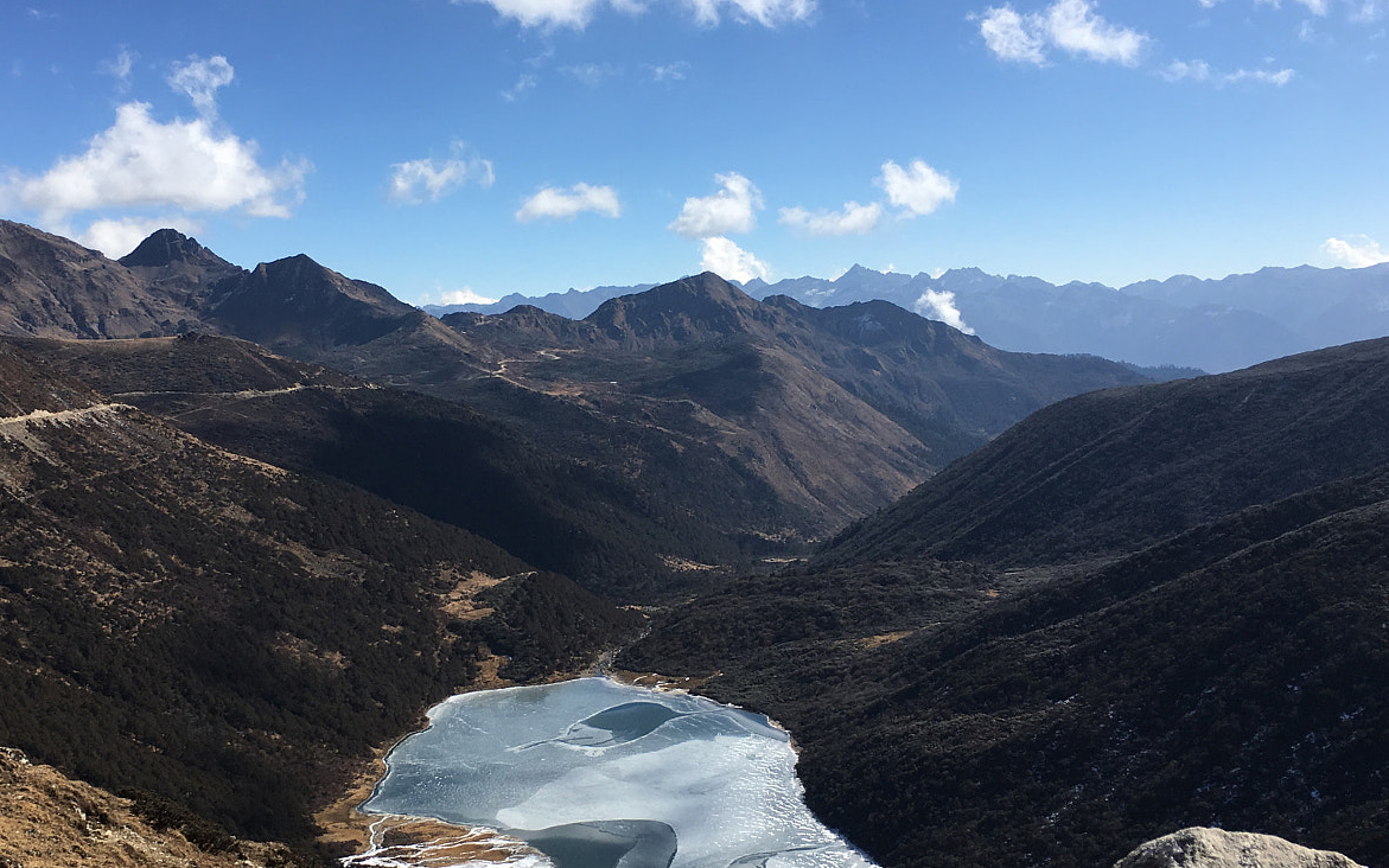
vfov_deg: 30.5
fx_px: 1590
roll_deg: +3.8
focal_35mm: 42
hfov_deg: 46.8
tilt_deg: -6.6
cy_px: 505
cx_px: 520
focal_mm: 4.15
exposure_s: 1/1923
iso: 25
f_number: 2.2
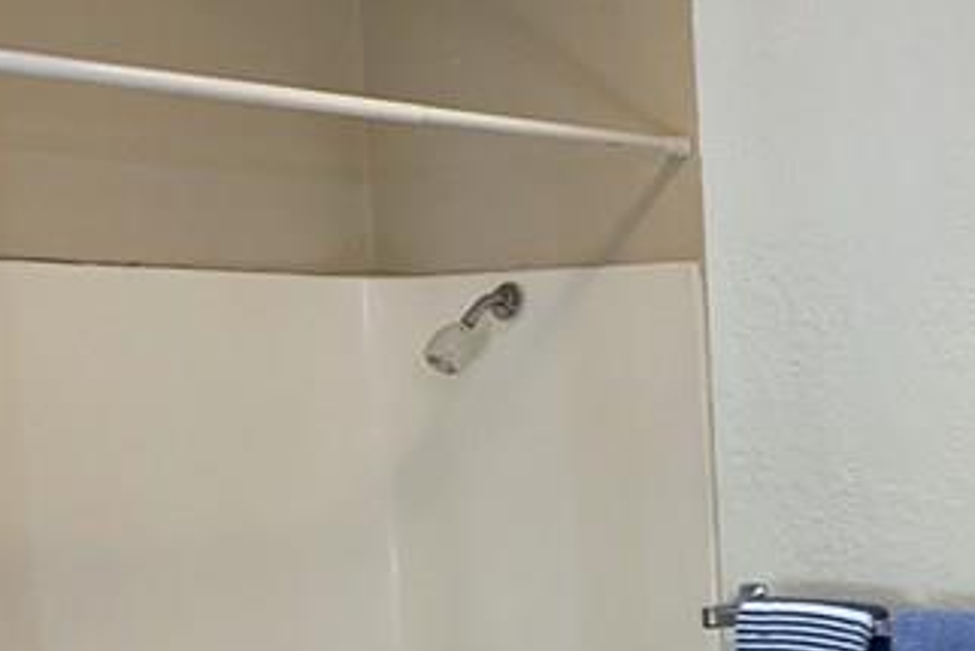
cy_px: 718
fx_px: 2330
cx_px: 1332
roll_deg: +0.4
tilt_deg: -7.1
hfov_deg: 21.0
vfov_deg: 15.5
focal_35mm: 86
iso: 32
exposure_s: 1/120
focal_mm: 4.25
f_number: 1.8
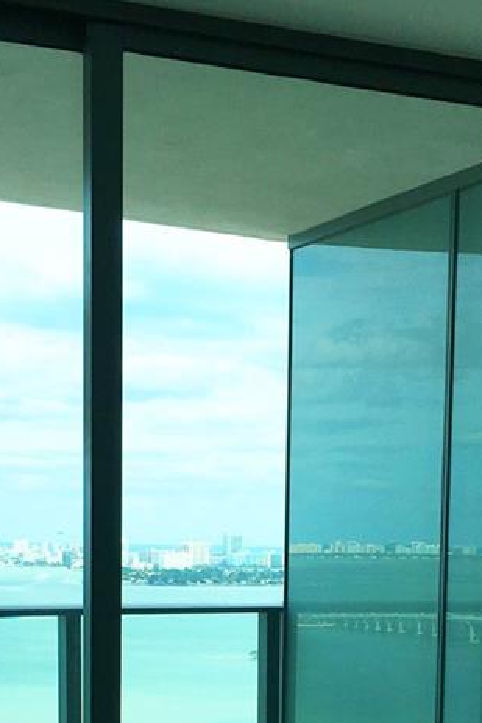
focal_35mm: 78
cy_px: 759
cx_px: 246
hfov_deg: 17.5
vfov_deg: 24.5
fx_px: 1568
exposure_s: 1/1026
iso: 25
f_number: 2.2
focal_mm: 4.15
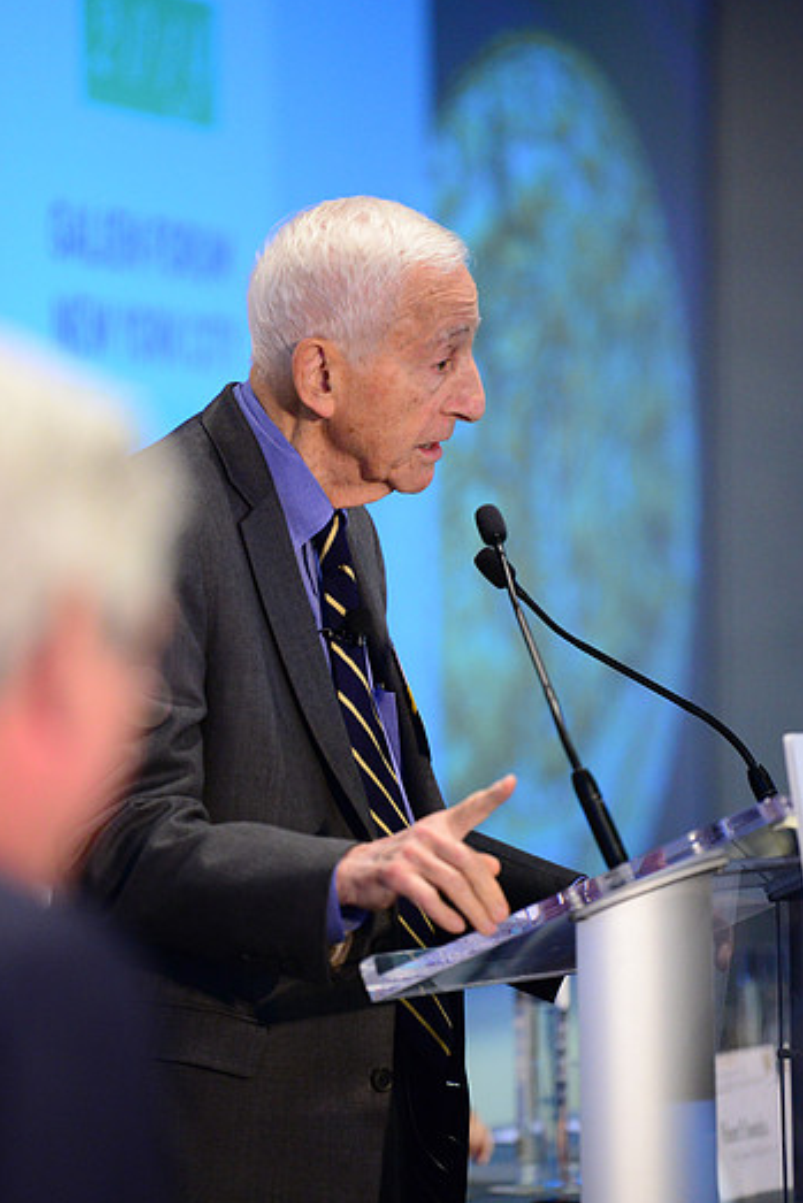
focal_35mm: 222
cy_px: 600
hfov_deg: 6.2
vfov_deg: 9.3
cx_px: 404
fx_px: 7422
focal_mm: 200
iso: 4000
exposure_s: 1/200
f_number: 2.8
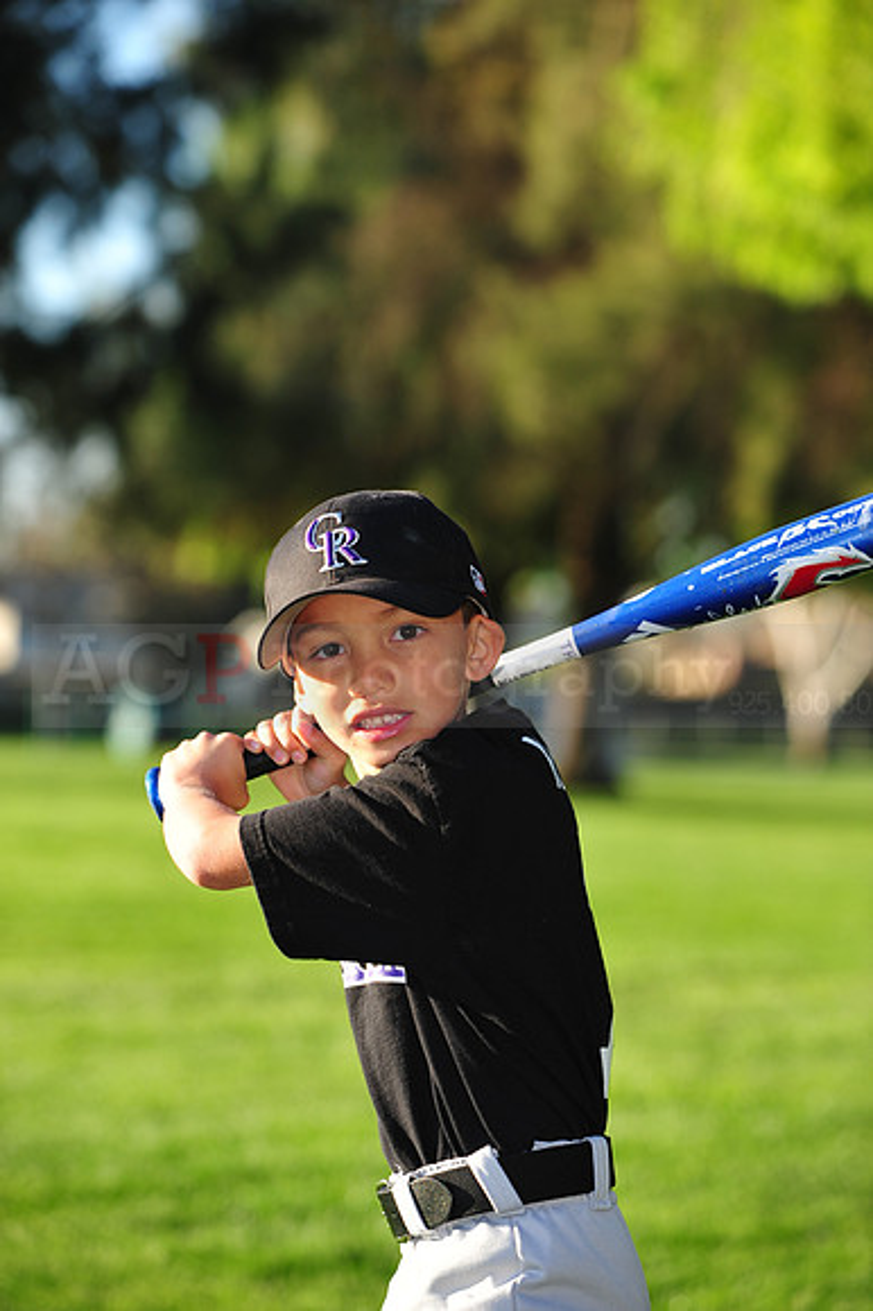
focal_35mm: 120
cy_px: 656
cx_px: 436
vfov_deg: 17.1
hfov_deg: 11.4
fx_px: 4370
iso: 200
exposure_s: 1/500
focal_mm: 120
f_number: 4.5
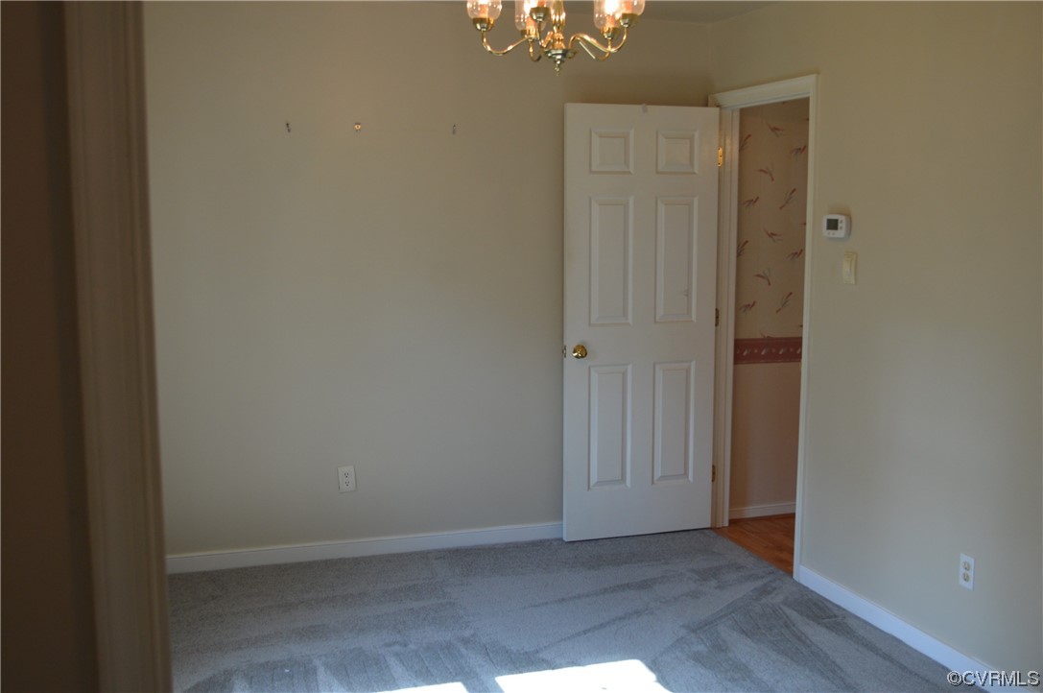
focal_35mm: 36
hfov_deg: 53.2
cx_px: 522
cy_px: 346
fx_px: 1042
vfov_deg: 36.8
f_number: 5
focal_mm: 24
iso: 400
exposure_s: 1/100
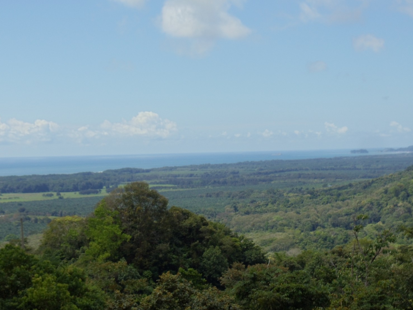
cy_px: 159
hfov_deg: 19.8
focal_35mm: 99
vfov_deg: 14.9
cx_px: 206
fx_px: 1181
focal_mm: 12.35
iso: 80
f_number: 9.3
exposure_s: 1/160
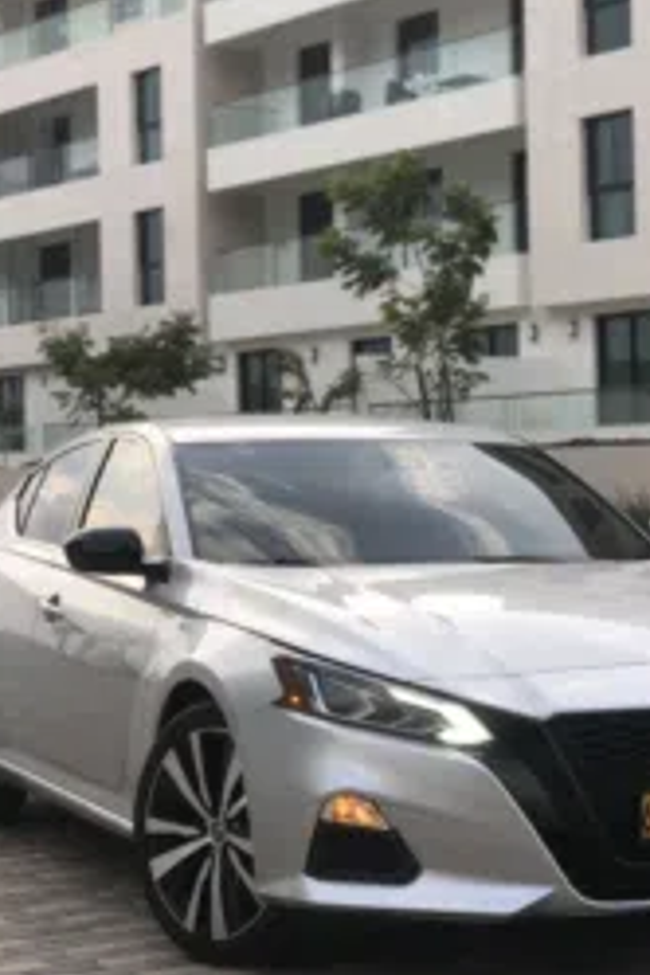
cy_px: 462
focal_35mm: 87
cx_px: 419
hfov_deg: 15.7
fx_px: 2356
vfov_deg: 23.4
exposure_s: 1/186
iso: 16
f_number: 2.4
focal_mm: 6
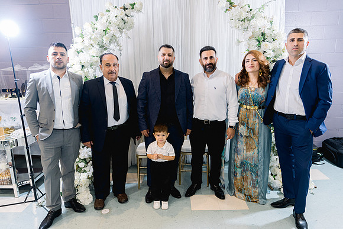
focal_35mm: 25
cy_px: 114
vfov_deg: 51.3
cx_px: 172
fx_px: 238
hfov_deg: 71.5
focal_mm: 25
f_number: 2.8
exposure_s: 1/160
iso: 800
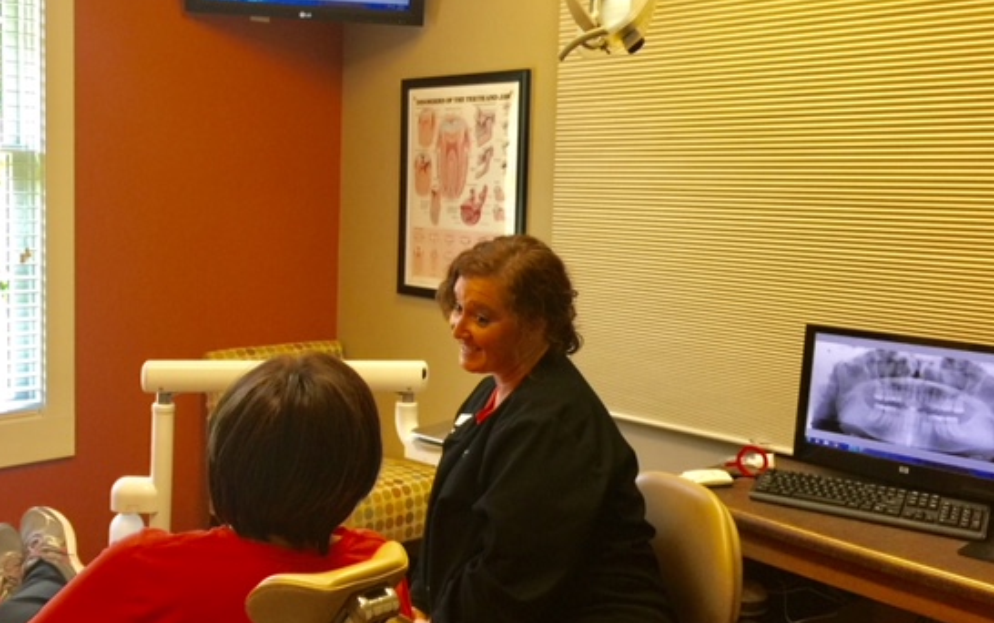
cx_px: 473
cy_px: 257
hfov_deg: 54.0
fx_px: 976
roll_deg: -2.4
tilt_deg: -6.0
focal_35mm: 36
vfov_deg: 35.3
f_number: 2.2
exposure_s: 1/30
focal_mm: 4.15
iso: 40
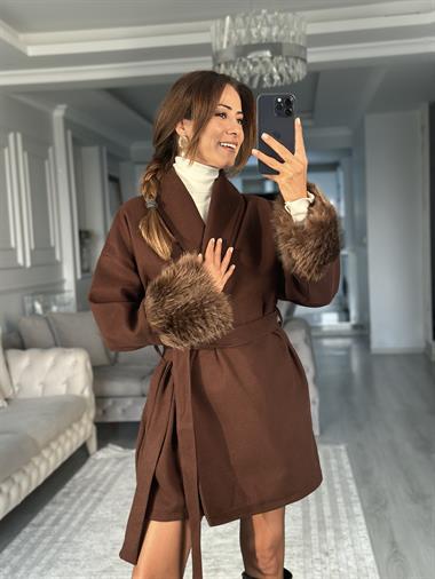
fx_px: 804
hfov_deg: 30.3
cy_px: 290
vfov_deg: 39.6
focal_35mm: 48
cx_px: 218
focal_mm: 6.86
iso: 125
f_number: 1.78
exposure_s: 1/88
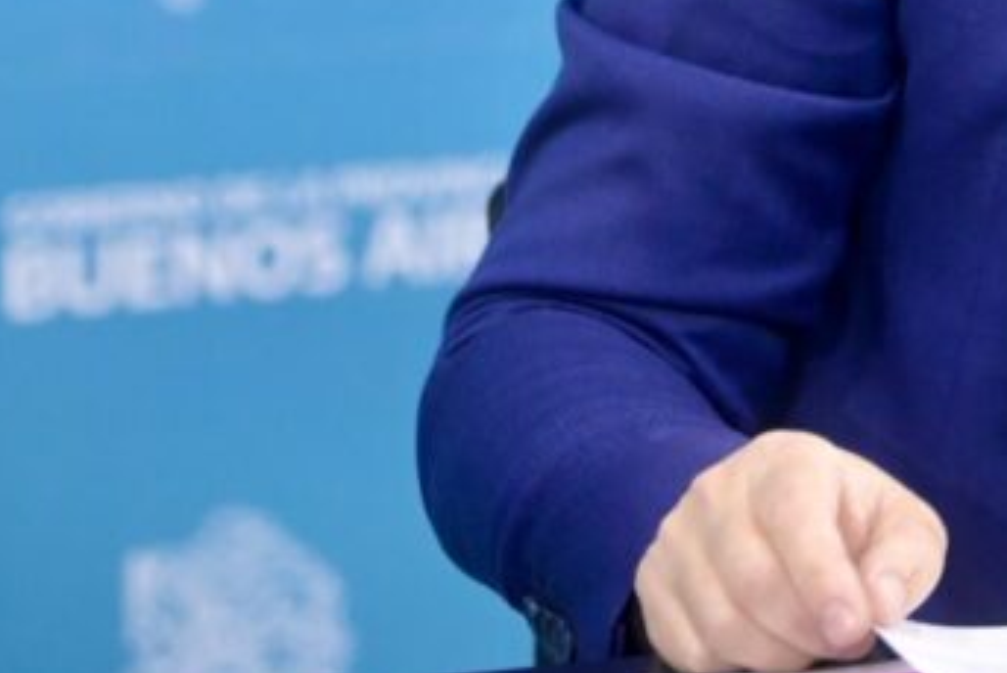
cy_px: -262
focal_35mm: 467
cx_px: 1113
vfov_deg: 2.9
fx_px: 13068
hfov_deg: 4.4
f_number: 3.5
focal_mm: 150
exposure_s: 1/320
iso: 5000
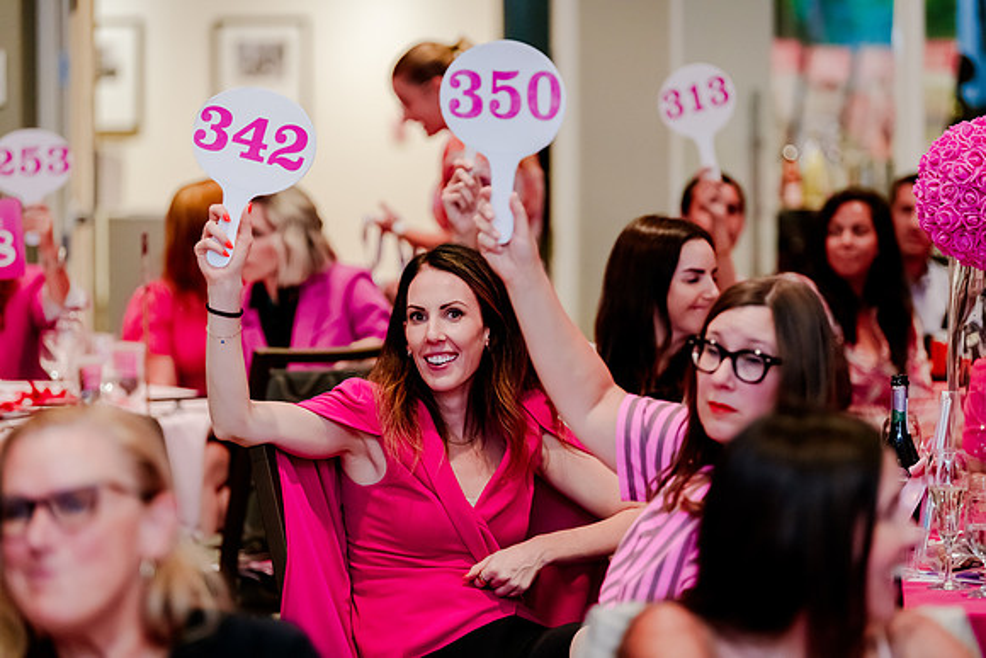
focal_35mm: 135
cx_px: 493
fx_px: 3698
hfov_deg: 15.2
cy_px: 329
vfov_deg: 10.2
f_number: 2.8
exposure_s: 1/250
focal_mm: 135
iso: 5000
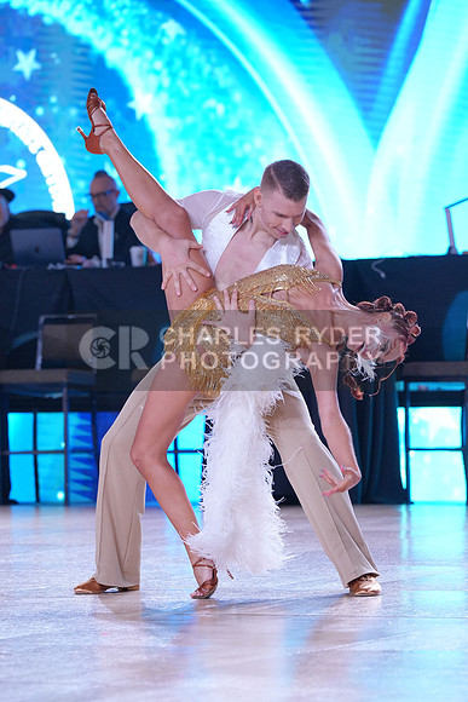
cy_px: 351
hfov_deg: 6.9
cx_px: 234
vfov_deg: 10.3
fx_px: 3897
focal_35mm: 200
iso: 2500
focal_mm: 200
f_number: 5.6
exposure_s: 1/400
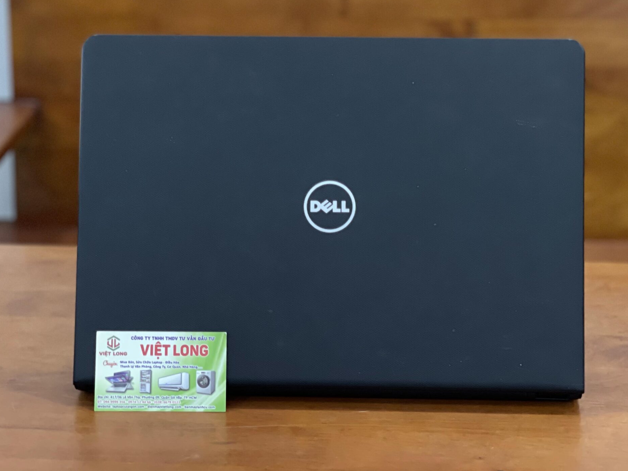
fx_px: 1596
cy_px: 197
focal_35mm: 88
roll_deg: +0.1
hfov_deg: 22.3
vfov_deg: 16.8
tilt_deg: -17.6
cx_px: 311
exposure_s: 1/14
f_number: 2.2
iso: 640
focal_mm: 7.5
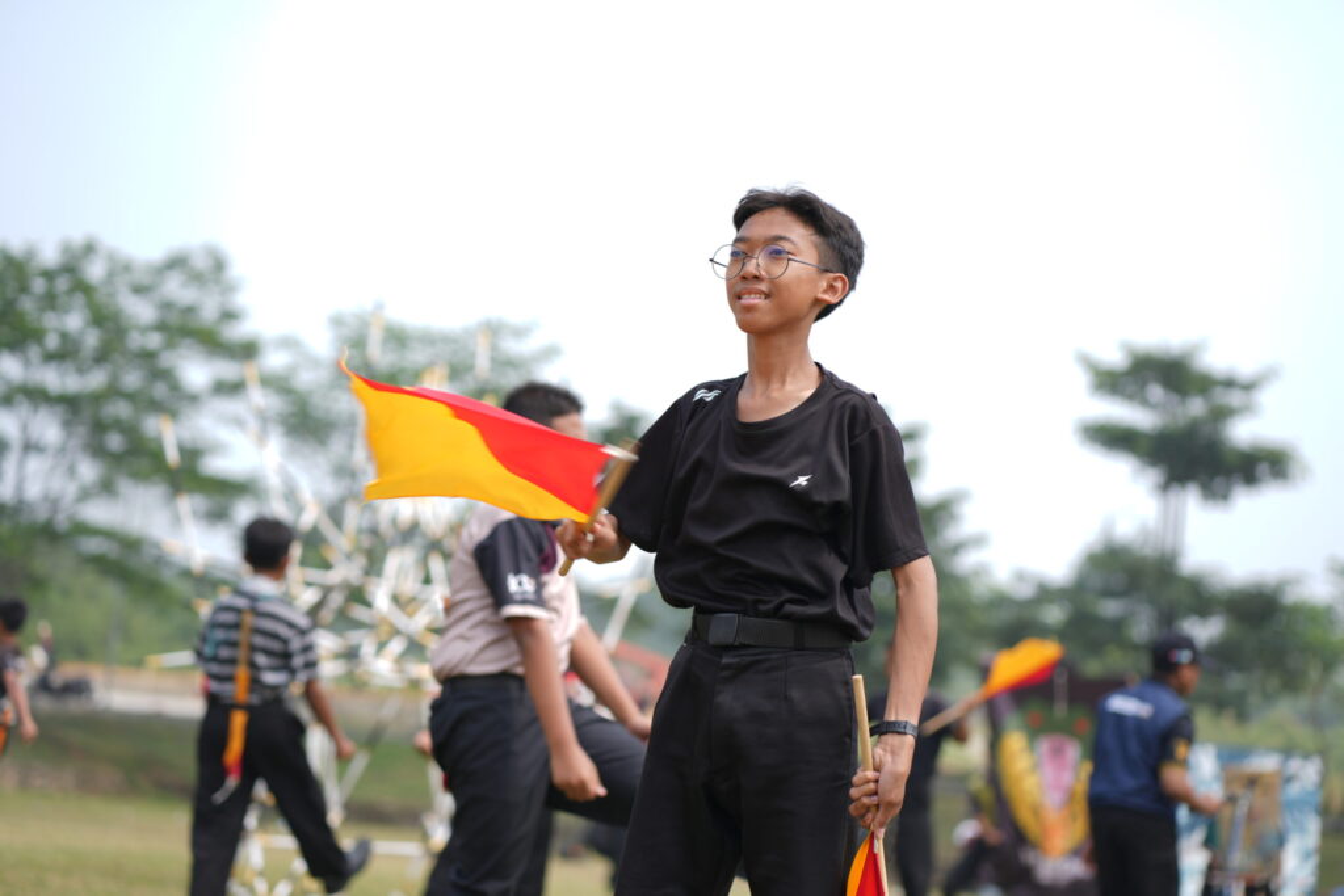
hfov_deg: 23.9
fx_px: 3174
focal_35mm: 85
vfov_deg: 16.1
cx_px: 672
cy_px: 448
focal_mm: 85
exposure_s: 1/640
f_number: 2.8
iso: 50
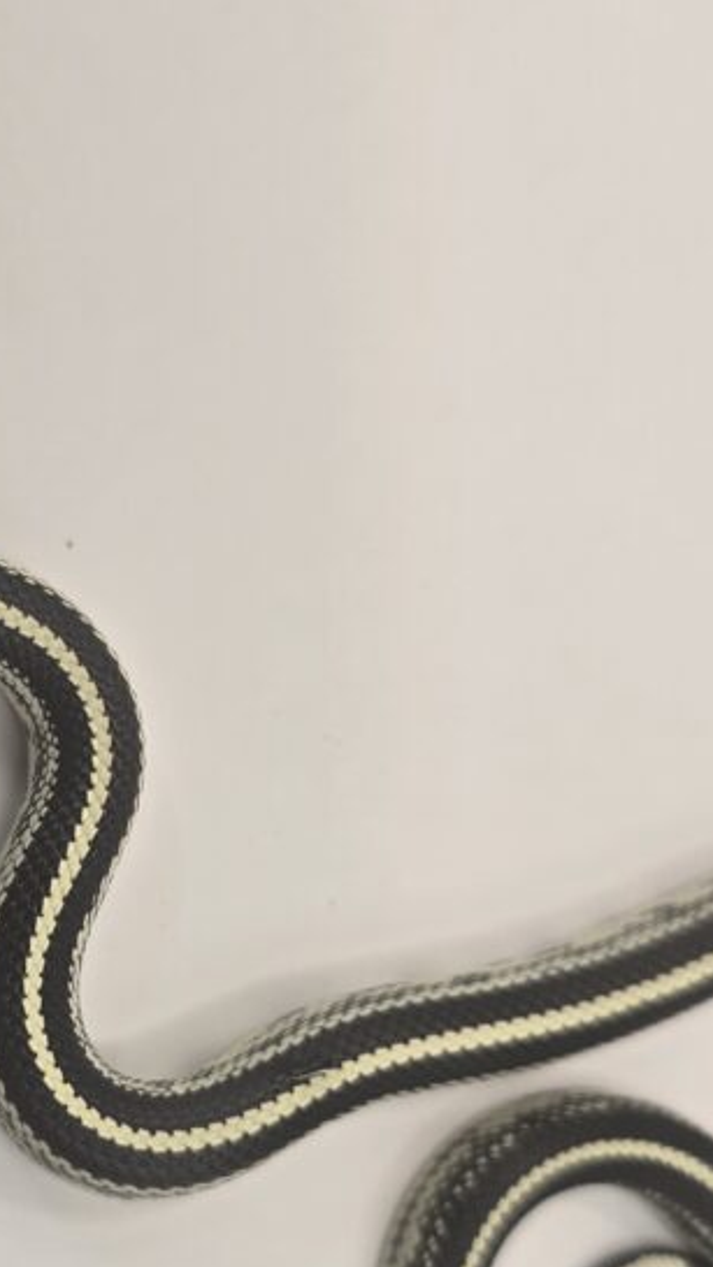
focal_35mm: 47
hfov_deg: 24.7
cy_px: 831
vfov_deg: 43.2
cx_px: 81
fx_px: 1580
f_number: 1.7
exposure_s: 1/120
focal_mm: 6.3
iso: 50
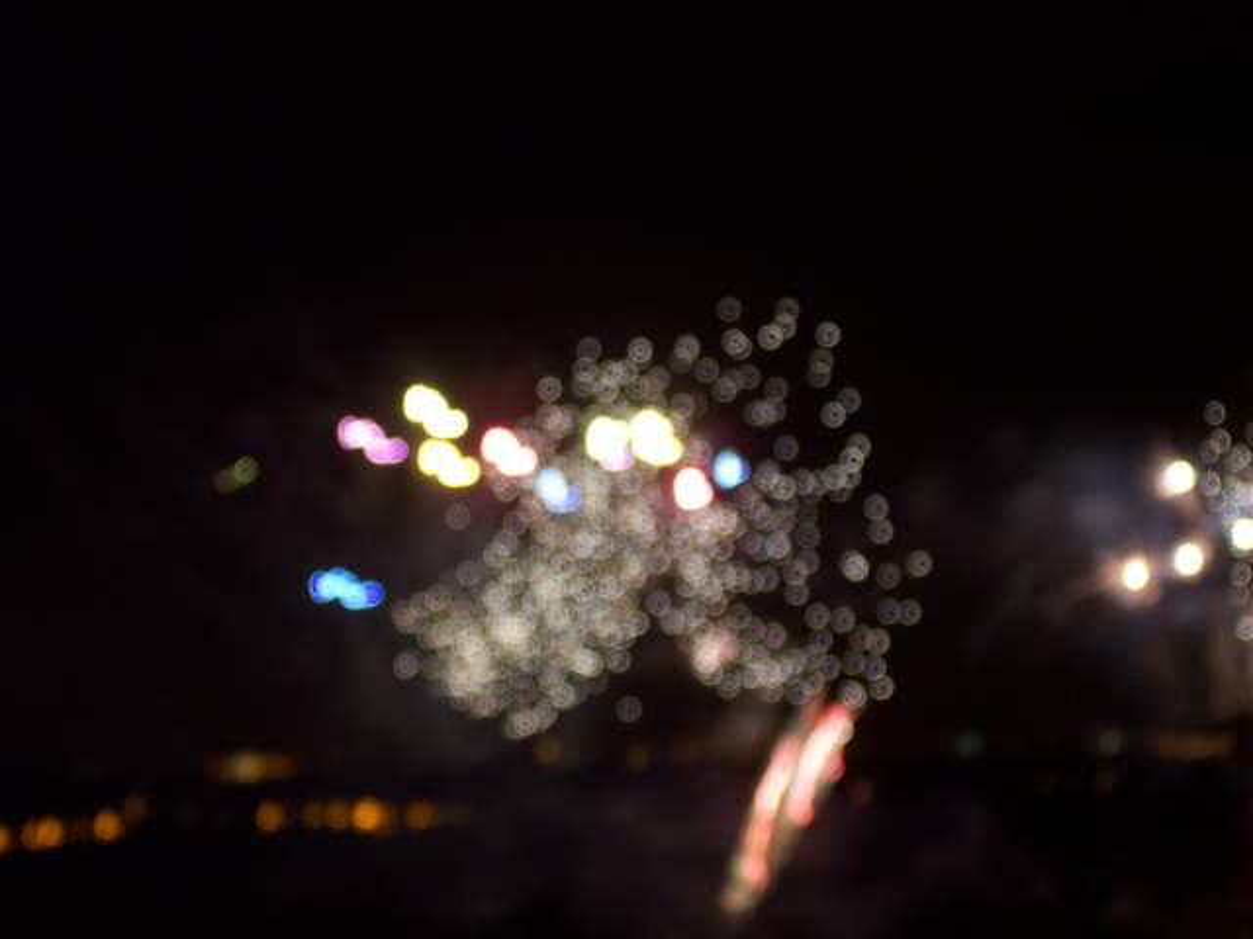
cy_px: 470
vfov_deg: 13.0
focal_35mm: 114
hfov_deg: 17.3
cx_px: 626
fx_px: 4126
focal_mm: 24
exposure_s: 1/2
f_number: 4.8
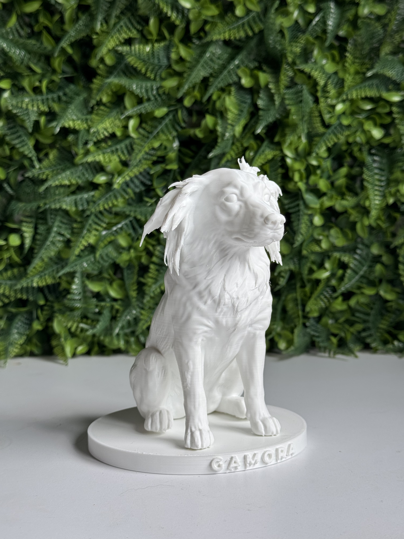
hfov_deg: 30.3
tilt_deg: -2.4
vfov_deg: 39.7
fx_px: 747
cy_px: 270
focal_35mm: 48
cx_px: 202
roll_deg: +1.5
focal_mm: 6.76
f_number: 1.78
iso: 64
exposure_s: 1/315
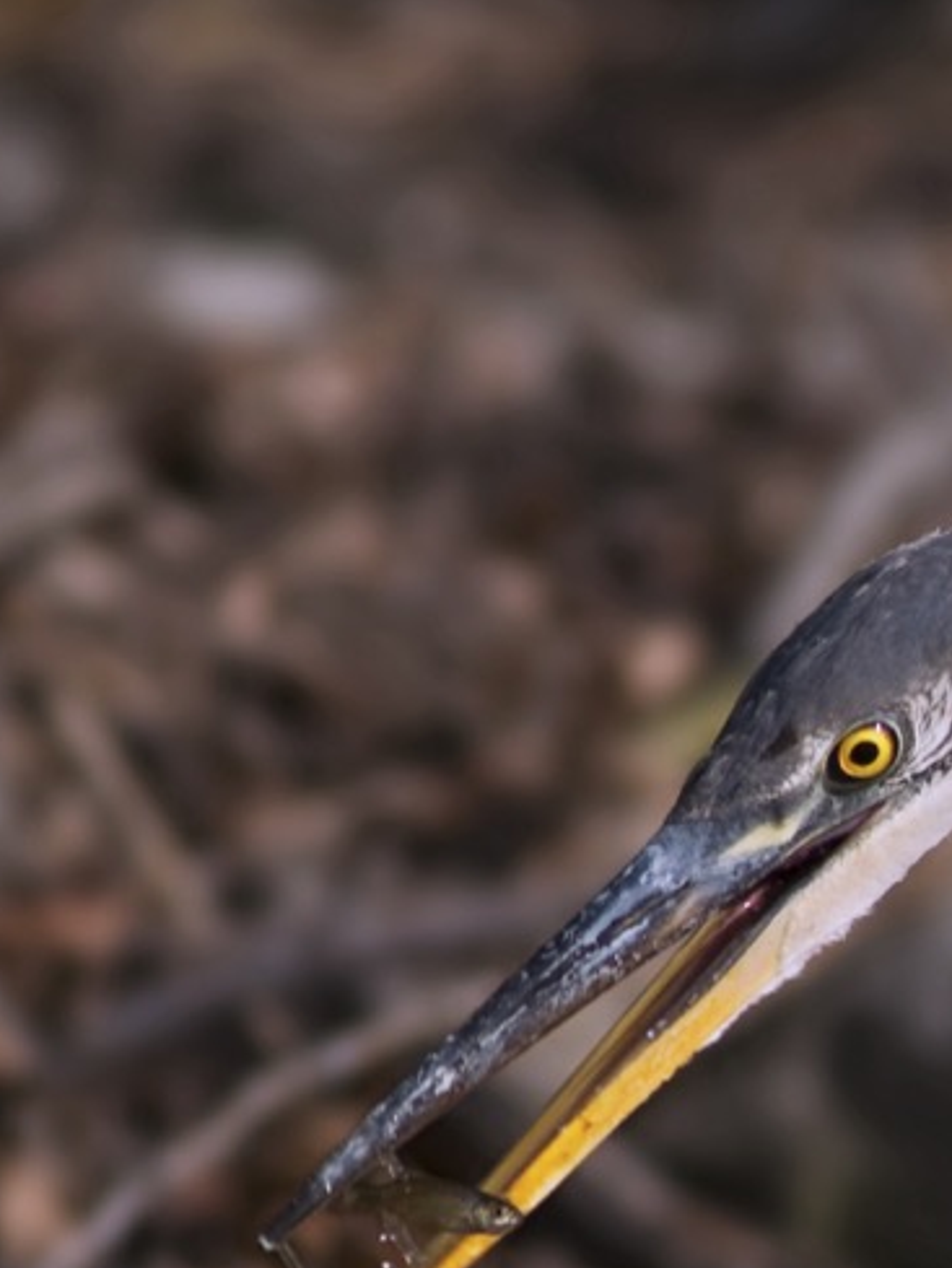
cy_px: 1134
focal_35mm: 1417
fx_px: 51937
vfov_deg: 1.4
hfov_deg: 1.0
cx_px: 1642
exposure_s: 1/800
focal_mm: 300
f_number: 4.5
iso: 100
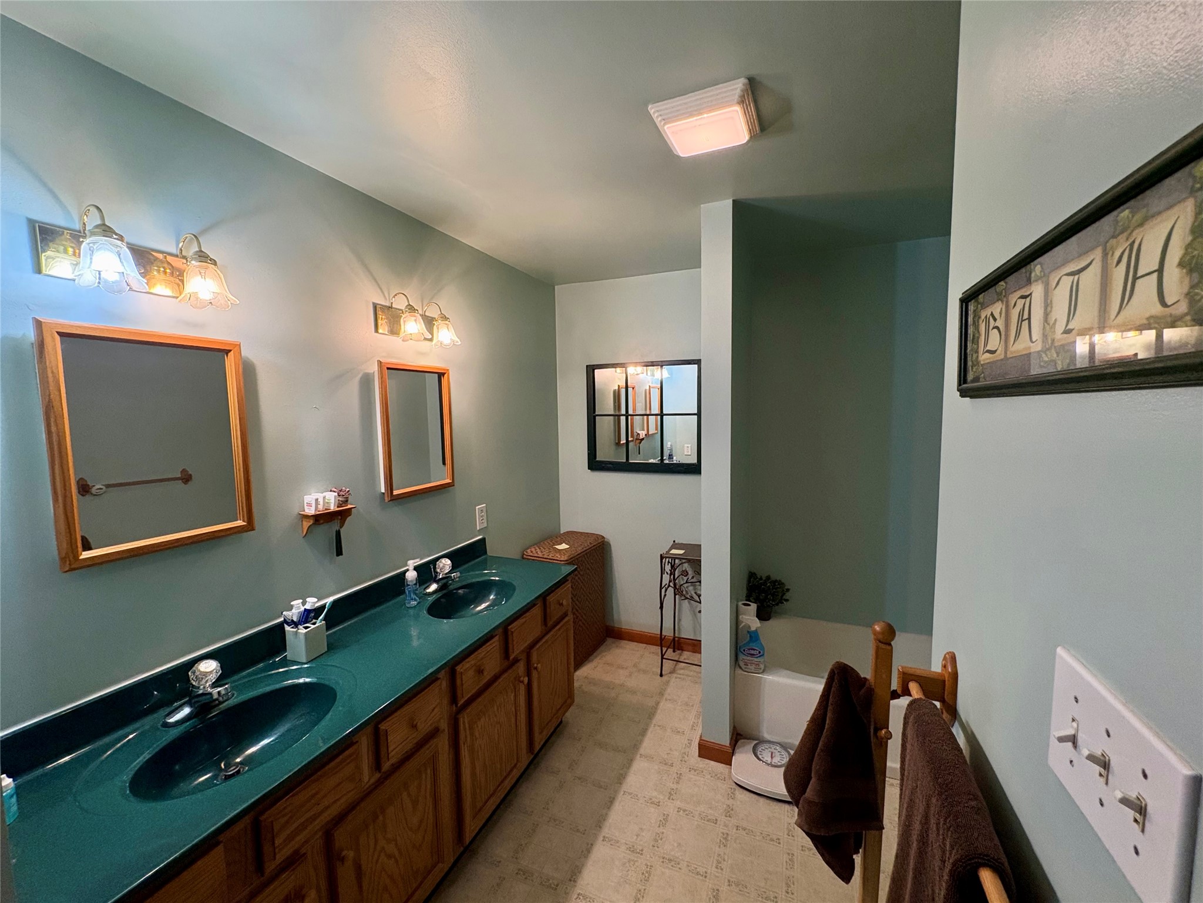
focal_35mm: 14
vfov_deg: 85.7
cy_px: 452
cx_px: 602
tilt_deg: -5.8
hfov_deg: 102.1
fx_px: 487
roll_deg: +0.9
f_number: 2.2
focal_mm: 2.22
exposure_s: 1/120
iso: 400
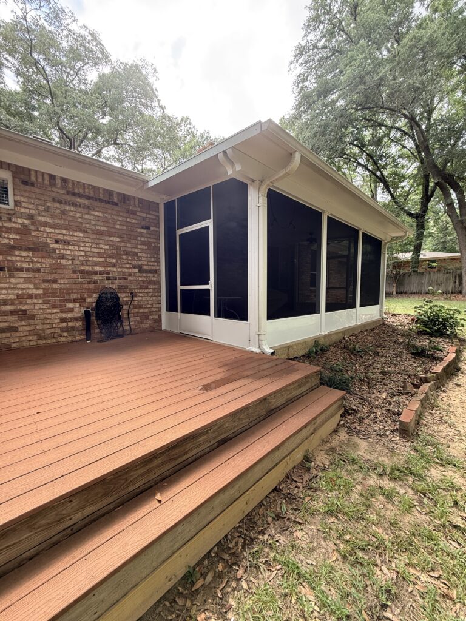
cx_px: 233
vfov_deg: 102.1
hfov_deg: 85.7
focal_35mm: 14
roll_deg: -0.5
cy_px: 310
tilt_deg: -4.1
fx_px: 251
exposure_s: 1/110
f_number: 2.2
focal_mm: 2.22
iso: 64
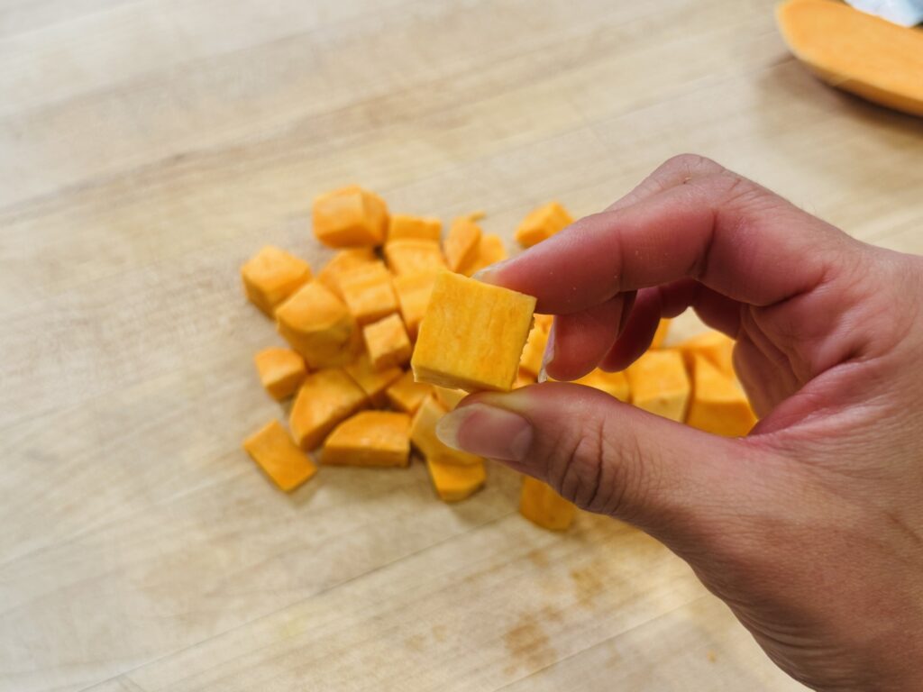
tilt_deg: -59.2
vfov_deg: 56.8
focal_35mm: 24
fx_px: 640
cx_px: 462
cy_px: 346
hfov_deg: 71.6
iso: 160
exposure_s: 1/120
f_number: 1.78
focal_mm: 6.76
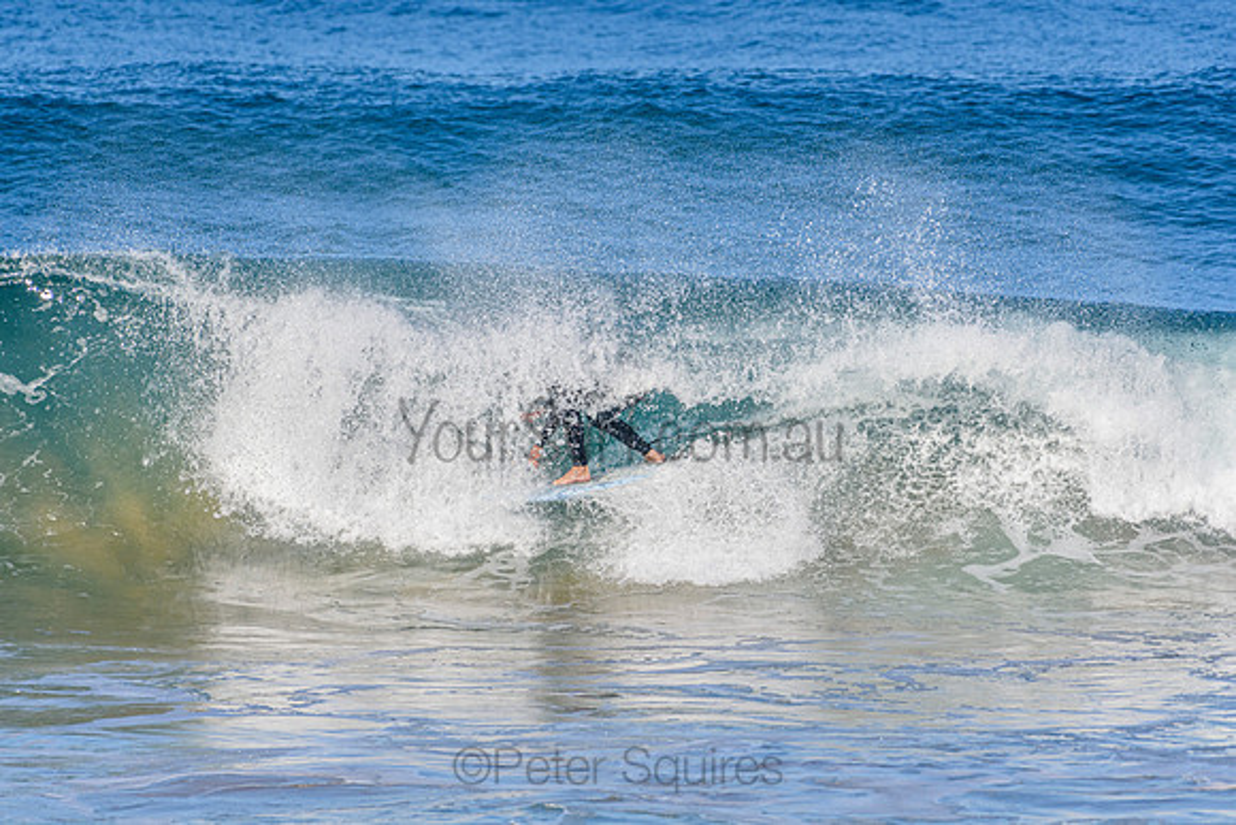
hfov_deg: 2.7
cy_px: 412
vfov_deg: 1.8
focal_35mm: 750
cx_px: 618
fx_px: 25755
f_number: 5.6
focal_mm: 500
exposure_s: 1/2000
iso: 400
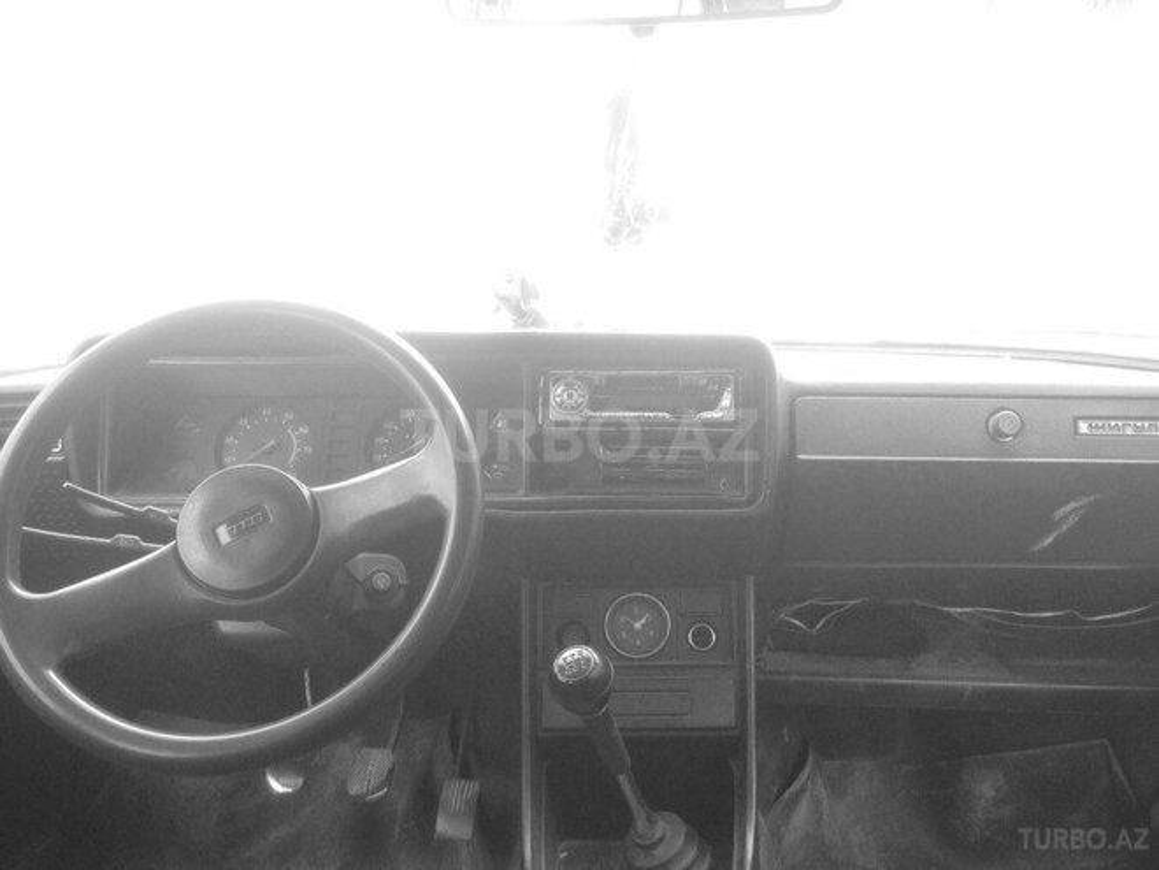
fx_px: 1105
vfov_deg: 42.9
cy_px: 435
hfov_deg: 55.4
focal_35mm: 33
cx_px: 580
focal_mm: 4.12
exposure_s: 1/120
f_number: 2.4
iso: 80
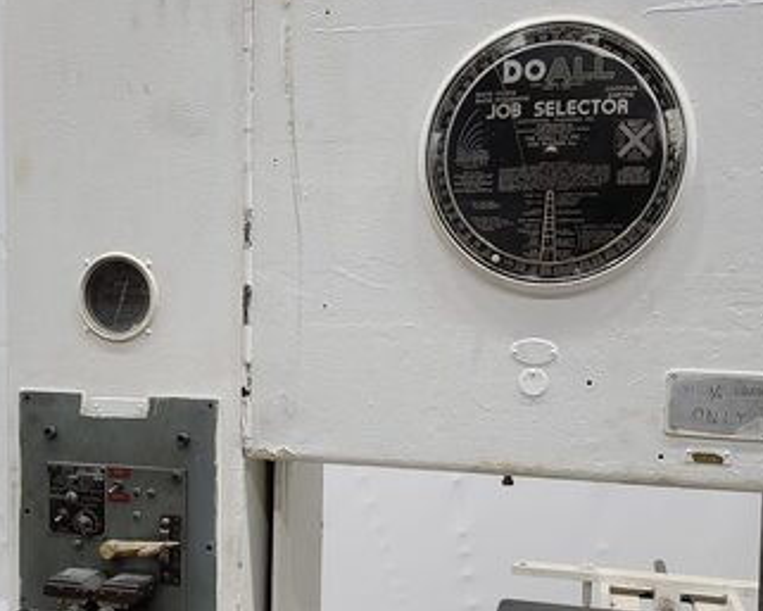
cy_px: 374
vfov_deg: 39.0
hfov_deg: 47.9
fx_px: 858
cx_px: 385
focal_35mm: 38
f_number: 1.8
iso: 160
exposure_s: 1/40
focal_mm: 7
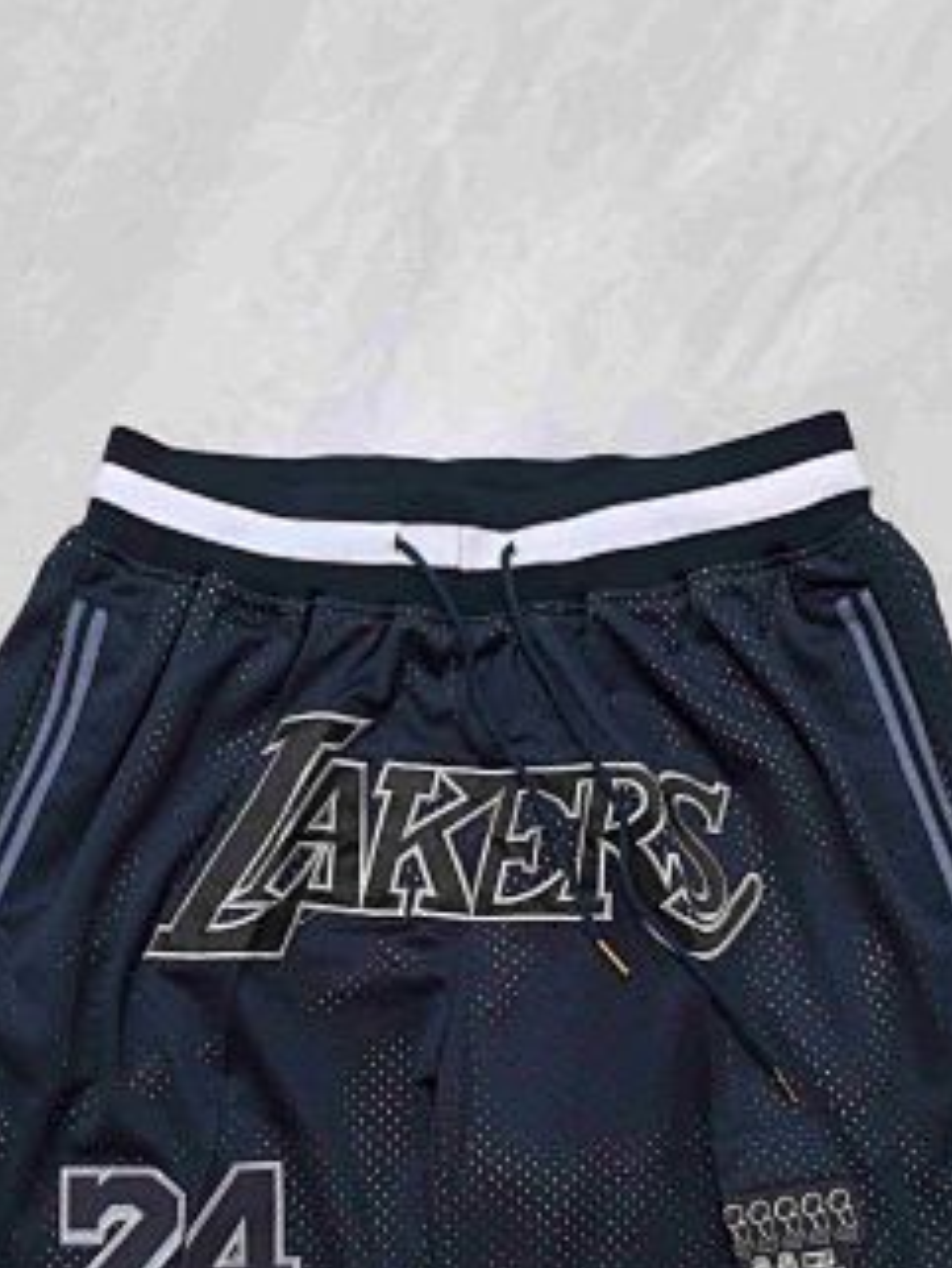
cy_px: 916
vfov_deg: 43.6
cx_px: 472
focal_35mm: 42
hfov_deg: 34.4
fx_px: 1539
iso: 320
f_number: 2
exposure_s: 1/33.3
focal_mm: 5.75
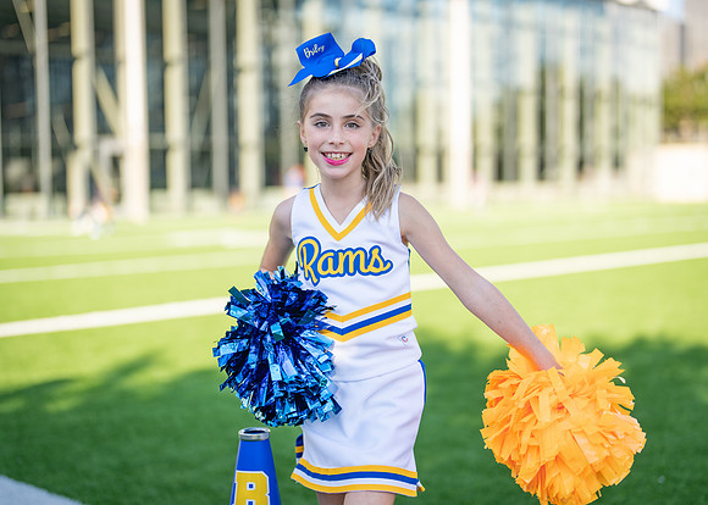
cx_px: 375
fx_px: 1108
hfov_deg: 35.4
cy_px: 258
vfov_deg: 25.7
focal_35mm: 55
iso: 100
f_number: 1.2
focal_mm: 50
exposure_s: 1/2500
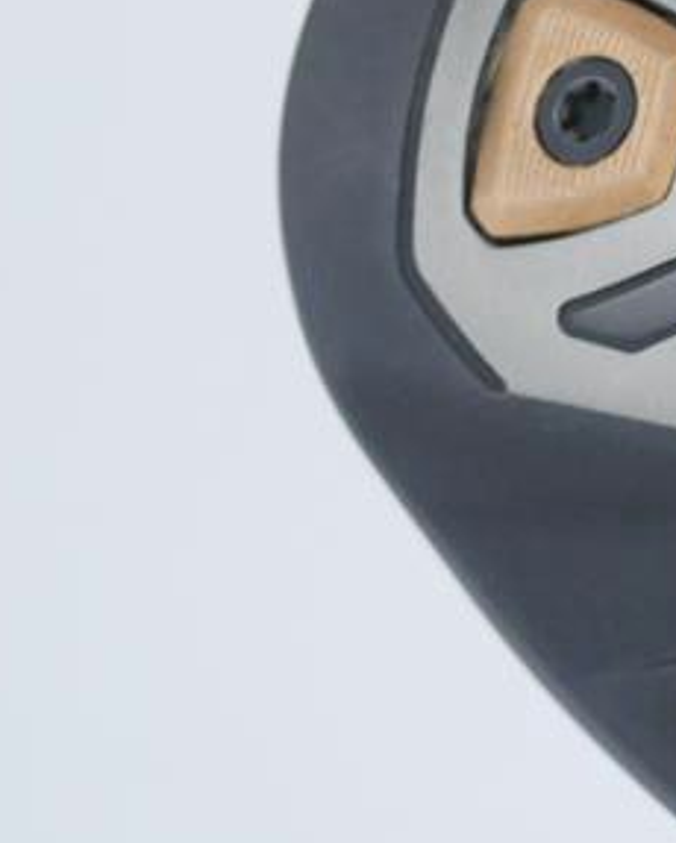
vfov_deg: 11.1
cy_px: 455
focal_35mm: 174
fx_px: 4347
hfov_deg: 8.6
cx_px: 1136
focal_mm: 25
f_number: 4.5
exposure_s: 1/60
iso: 1600
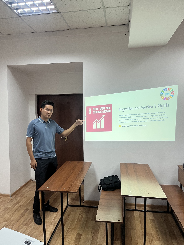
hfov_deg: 53.1
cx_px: 92
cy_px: 122
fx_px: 184
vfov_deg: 67.3
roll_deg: +2.0
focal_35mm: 26
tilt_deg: -3.7
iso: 100
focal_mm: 5.1
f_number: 1.6
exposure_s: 1/50
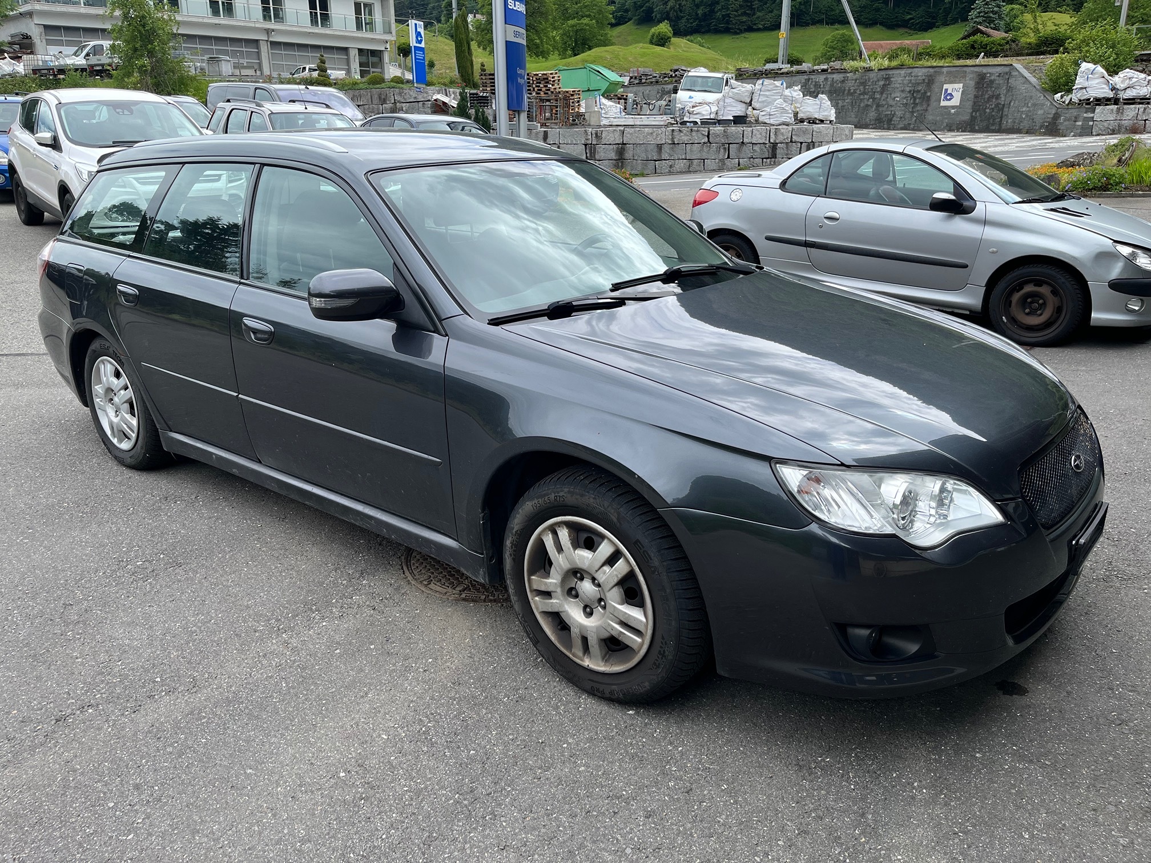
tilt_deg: -17.4
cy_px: 432
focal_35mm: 26
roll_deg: +1.8
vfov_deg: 53.1
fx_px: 865
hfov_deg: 67.3
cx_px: 576
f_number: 1.6
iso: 50
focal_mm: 5.1
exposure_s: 1/1266
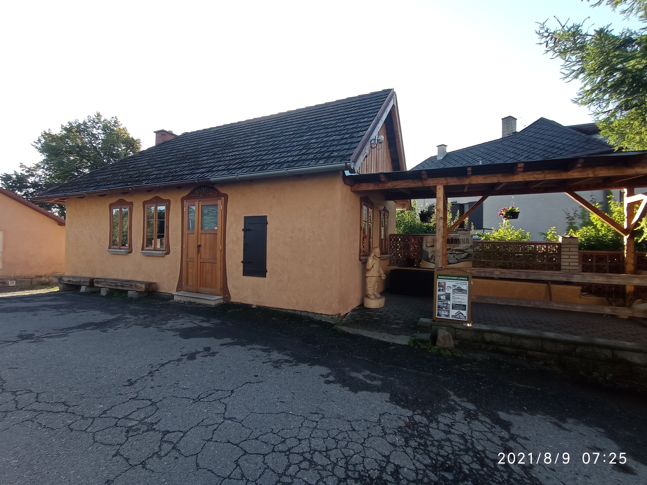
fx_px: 523
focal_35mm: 28
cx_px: 324
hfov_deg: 63.4
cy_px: 242
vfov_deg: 49.7
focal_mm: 1.65
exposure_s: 1/276
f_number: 2.2
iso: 111
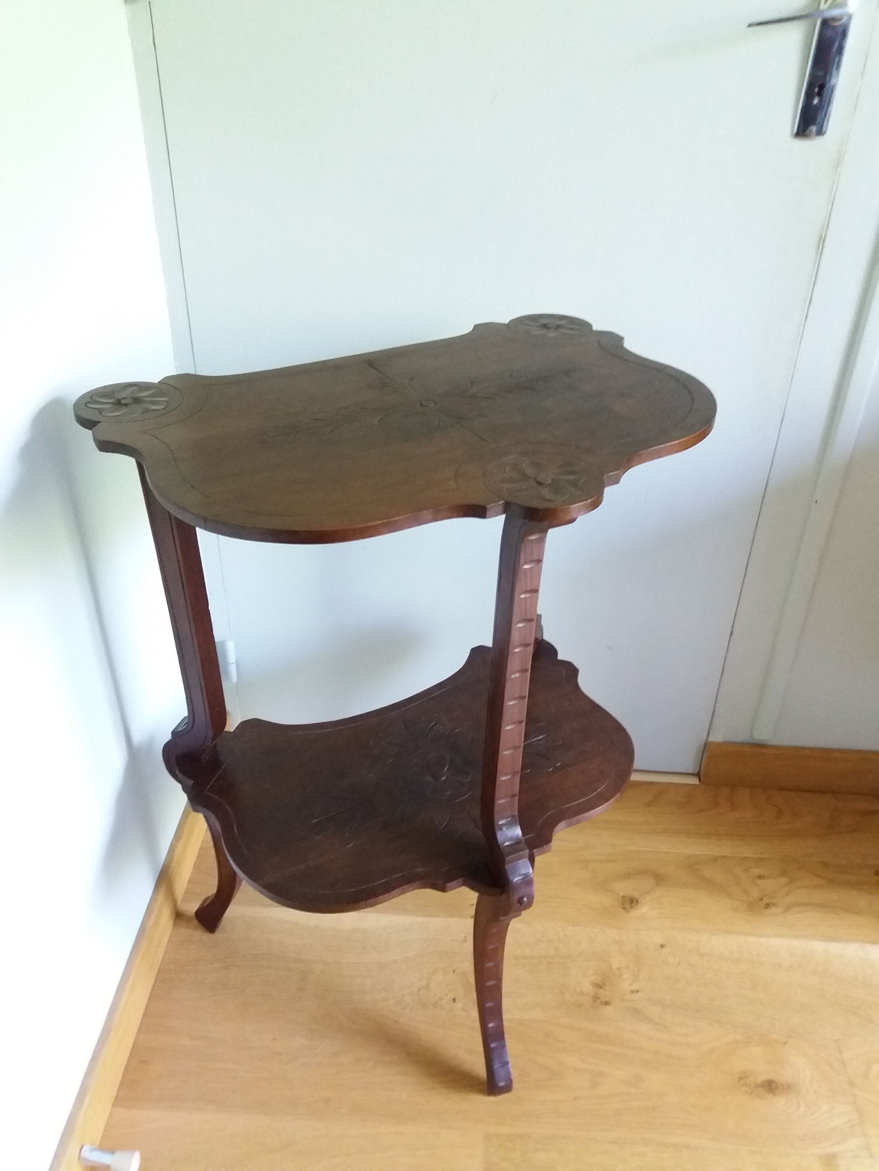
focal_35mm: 28
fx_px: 948
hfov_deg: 49.7
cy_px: 586
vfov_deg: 63.4
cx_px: 440
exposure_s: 1/17
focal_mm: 3.7
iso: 400
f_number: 1.9
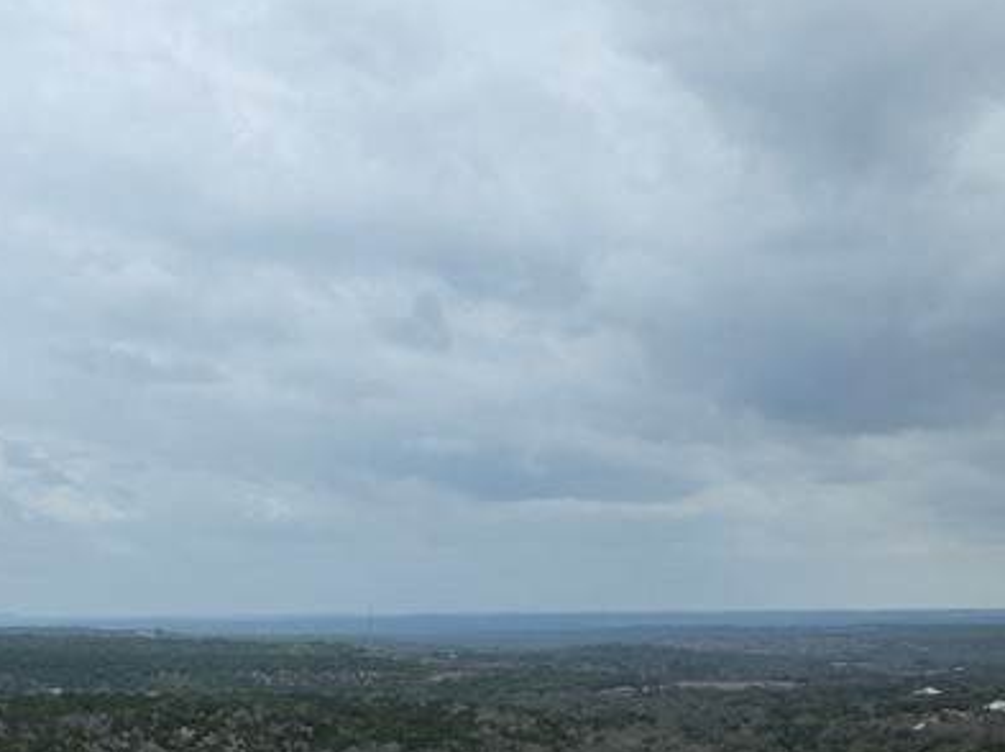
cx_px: 151
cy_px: 604
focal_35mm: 60
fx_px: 1740
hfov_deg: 31.1
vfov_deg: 24.0
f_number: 1.7
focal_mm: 6.3
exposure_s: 1/5296
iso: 80
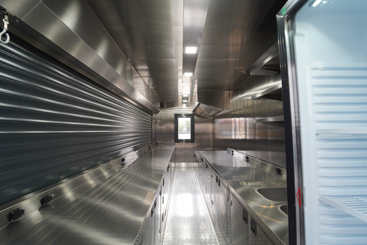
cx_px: 184
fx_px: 143
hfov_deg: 104.3
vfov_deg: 81.2
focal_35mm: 14
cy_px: 122
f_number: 4
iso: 1000
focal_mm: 14
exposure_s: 1/160
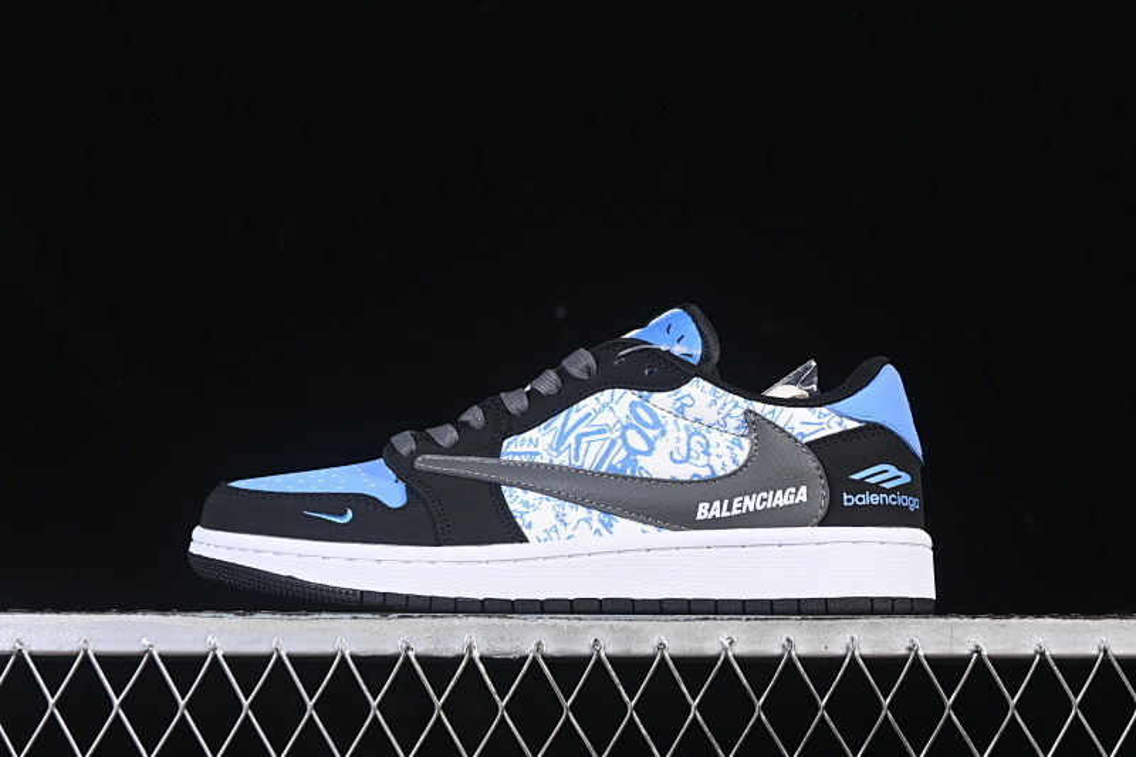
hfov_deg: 27.0
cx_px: 568
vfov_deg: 18.2
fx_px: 2366
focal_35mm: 75
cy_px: 378
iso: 160
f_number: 6.3
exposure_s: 1/60
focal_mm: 50
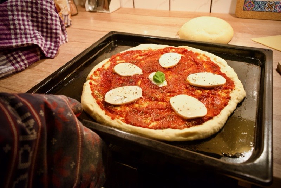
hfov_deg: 65.5
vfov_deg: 46.4
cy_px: 94
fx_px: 218
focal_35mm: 28
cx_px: 140
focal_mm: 28
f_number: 5.6
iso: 3200
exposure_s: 1/80
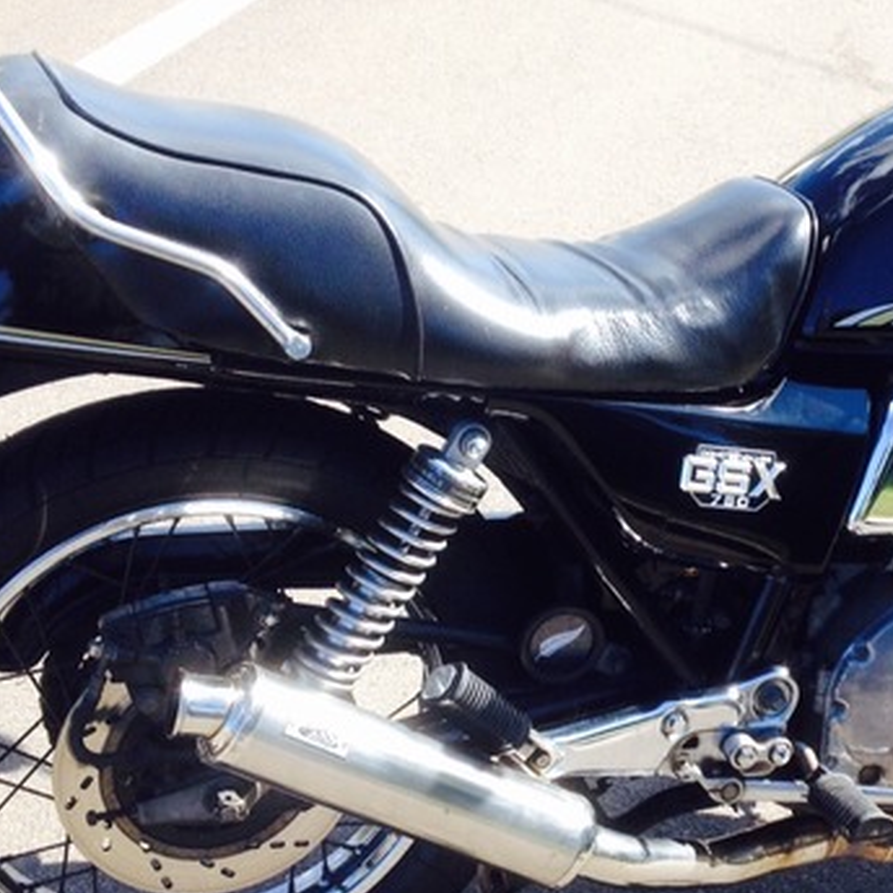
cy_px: 524
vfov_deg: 24.0
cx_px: 657
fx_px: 2101
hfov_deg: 23.8
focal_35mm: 72
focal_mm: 4.28
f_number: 2.4
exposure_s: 1/406
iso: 50
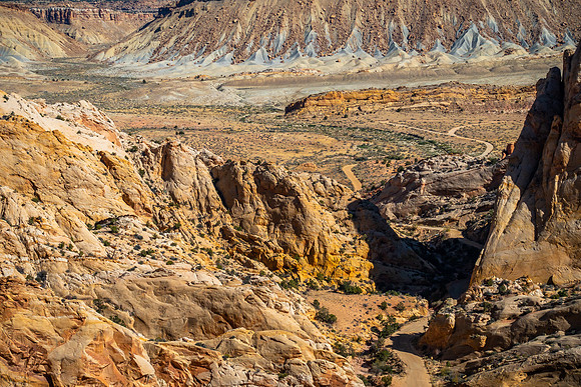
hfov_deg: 30.5
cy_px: 194
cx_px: 290
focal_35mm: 66
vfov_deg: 20.6
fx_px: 1065
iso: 250
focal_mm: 24.28
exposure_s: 1/320
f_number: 5
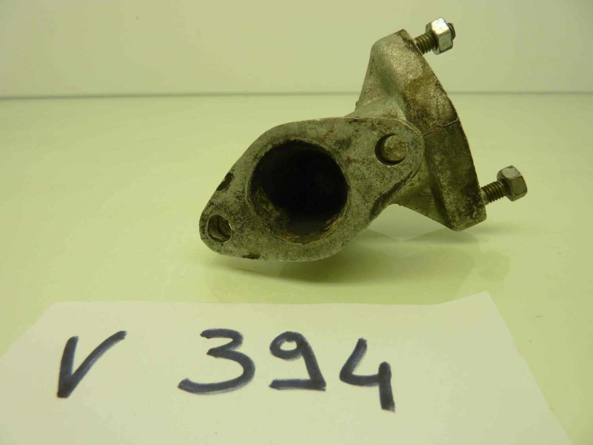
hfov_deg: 69.4
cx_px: 296
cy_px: 222
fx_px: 428
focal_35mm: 25
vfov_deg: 54.9
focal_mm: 4.1
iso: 80
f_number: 3.3
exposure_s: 1/40
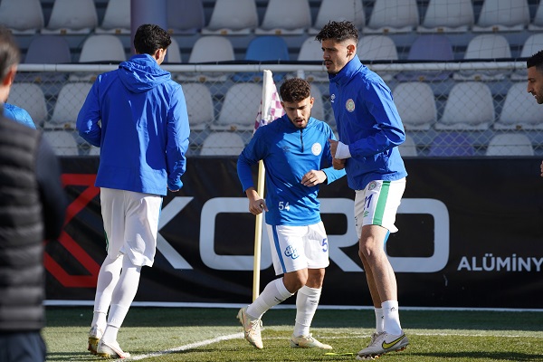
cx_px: 272
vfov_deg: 4.8
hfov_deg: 7.2
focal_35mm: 288
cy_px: 181
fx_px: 4344
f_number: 5.6
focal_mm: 288
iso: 800
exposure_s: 1/2000
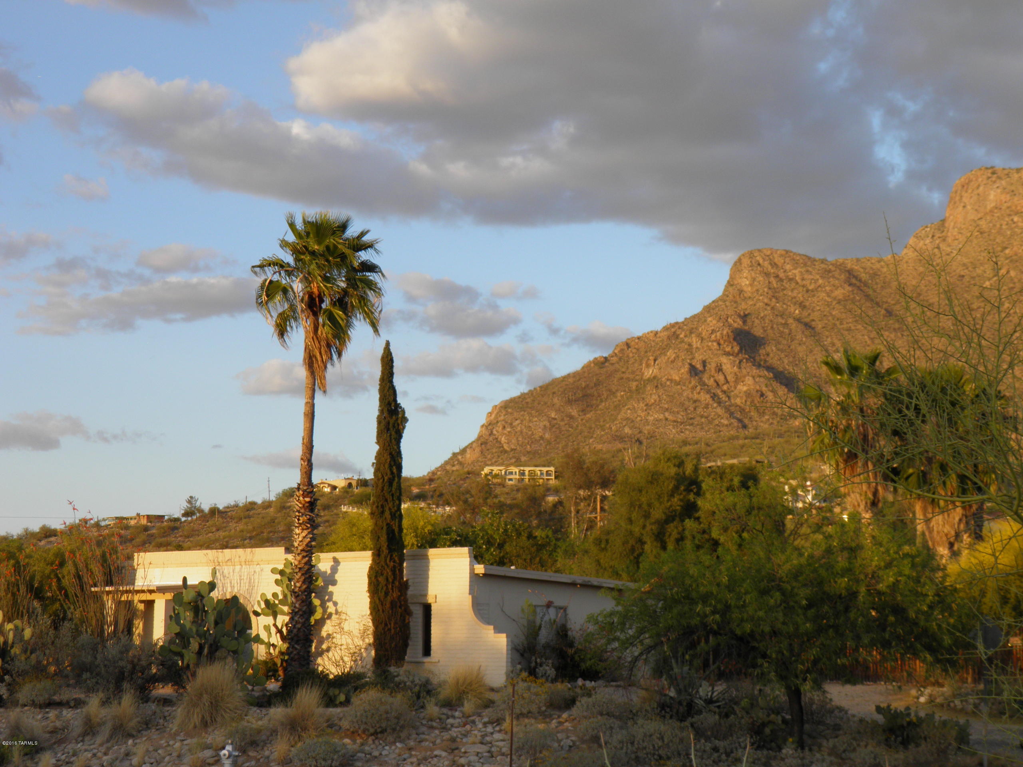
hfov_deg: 31.2
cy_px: 384
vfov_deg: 23.7
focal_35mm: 62
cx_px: 512
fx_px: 1832
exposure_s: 1/80
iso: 50
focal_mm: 11.2
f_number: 5.3
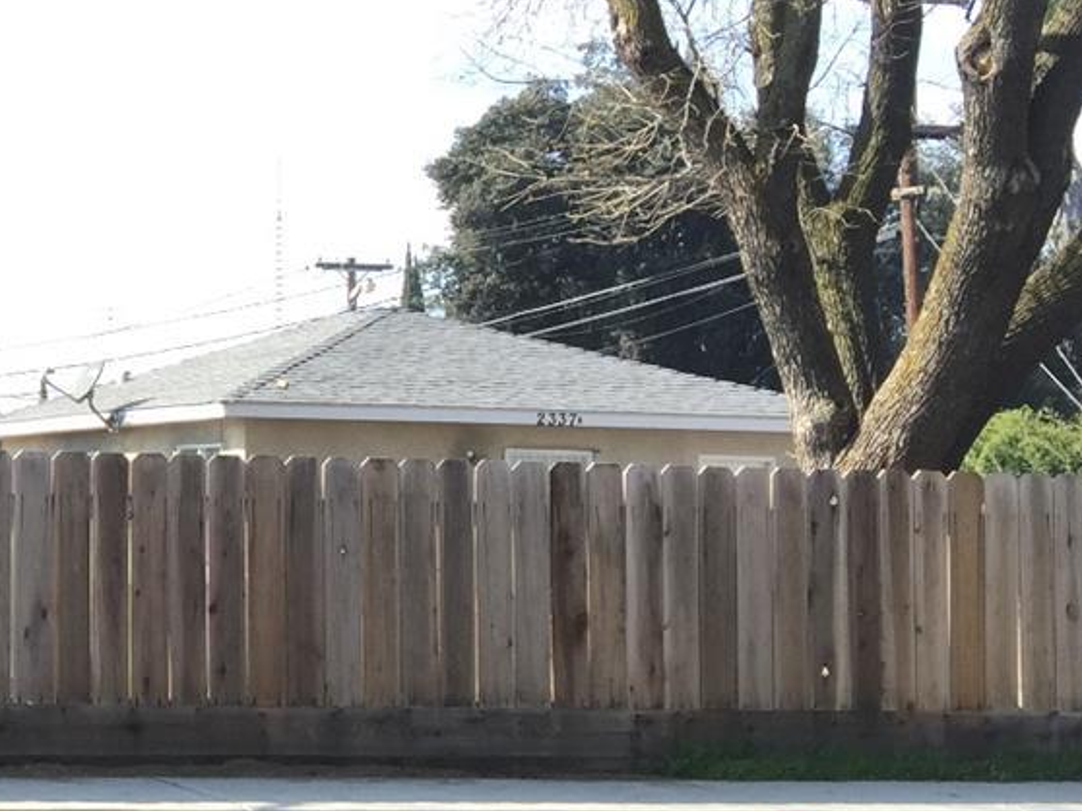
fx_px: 2437
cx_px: -366
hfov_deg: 22.2
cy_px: 340
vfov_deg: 18.9
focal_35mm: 78
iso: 32
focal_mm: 4.15
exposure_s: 1/514
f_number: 2.2
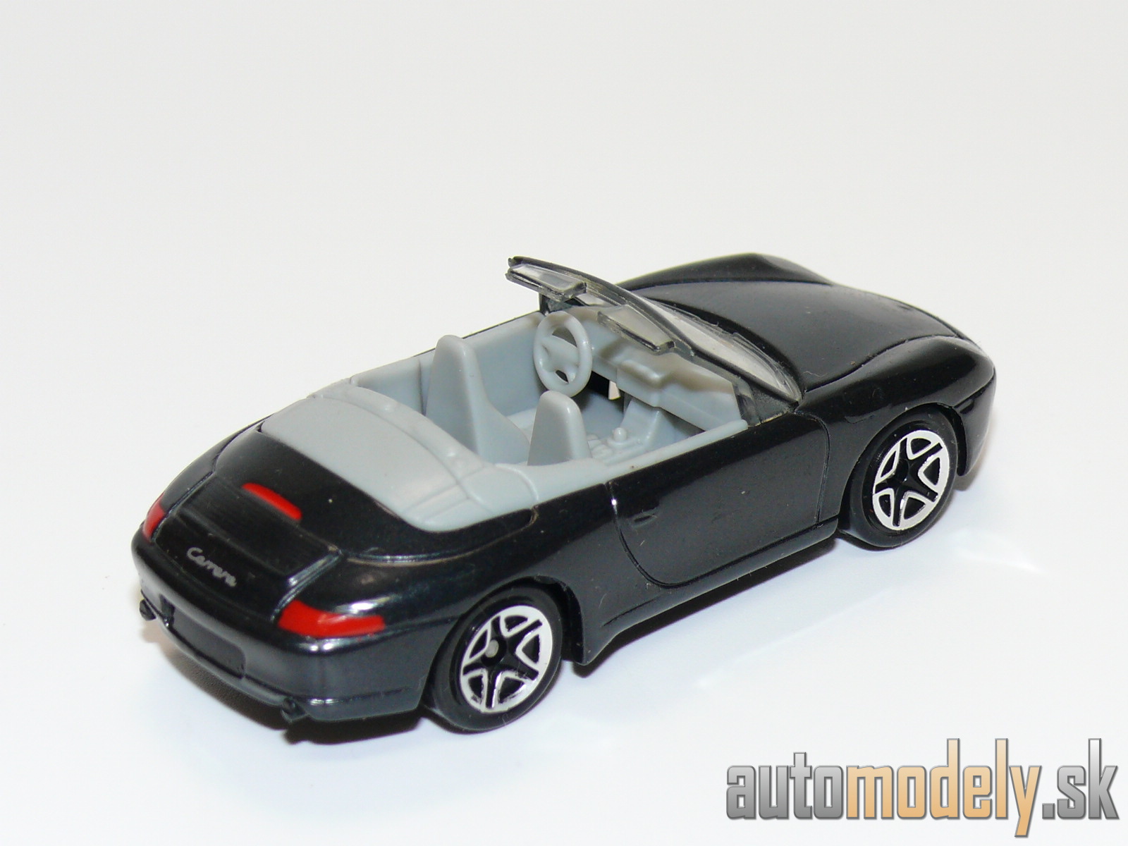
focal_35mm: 105
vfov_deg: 14.1
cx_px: 564
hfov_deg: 18.7
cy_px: 423
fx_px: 3422
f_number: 4
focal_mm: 13.7
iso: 100
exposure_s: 1/30
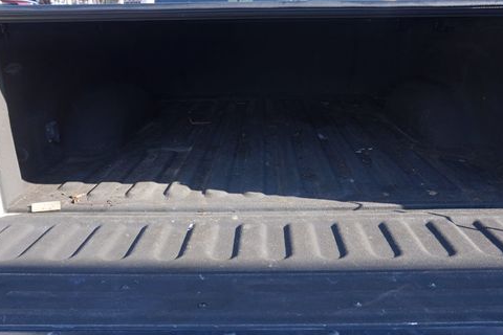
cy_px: 156
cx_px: 262
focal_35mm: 32
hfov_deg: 58.7
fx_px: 447
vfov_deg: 41.1
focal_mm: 16
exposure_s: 1/80
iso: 100
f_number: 5.6
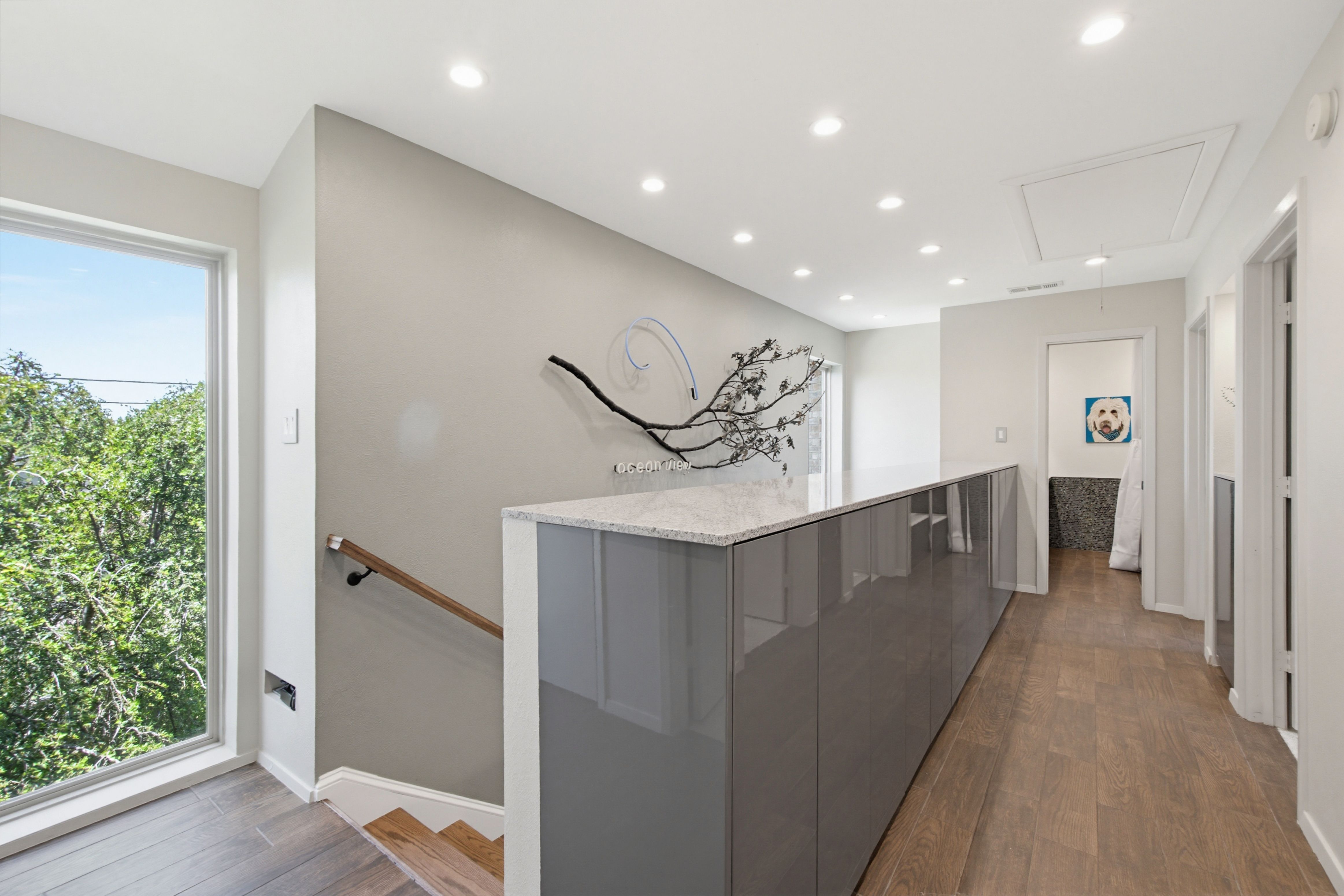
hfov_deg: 100.4
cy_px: 448
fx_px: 560
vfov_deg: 77.3
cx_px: 672
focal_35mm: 15
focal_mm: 10
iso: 200
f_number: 11
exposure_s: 1/1.67
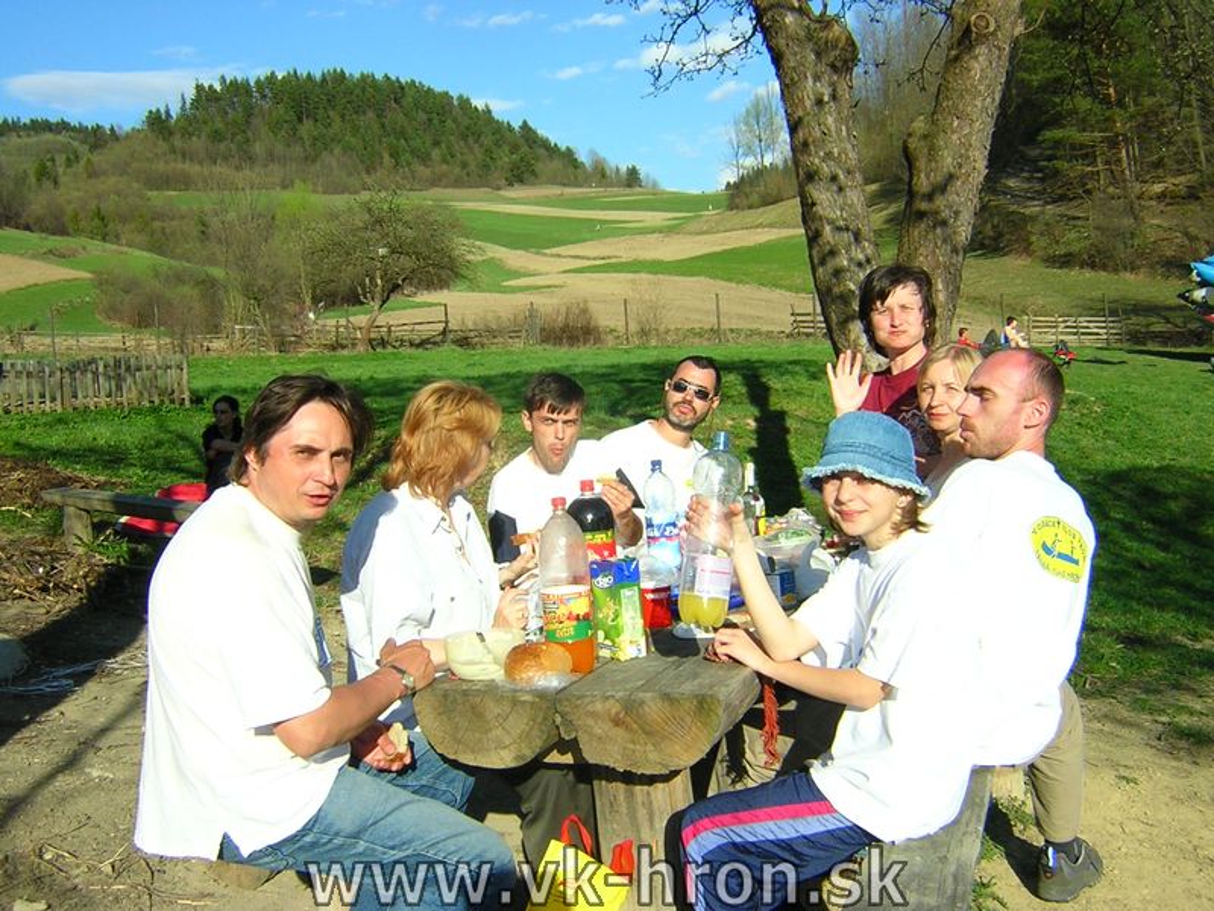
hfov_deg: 51.4
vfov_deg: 39.7
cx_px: 607
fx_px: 1263
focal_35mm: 36
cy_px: 456
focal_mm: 4.7
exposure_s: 1/372
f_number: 5.2
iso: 141
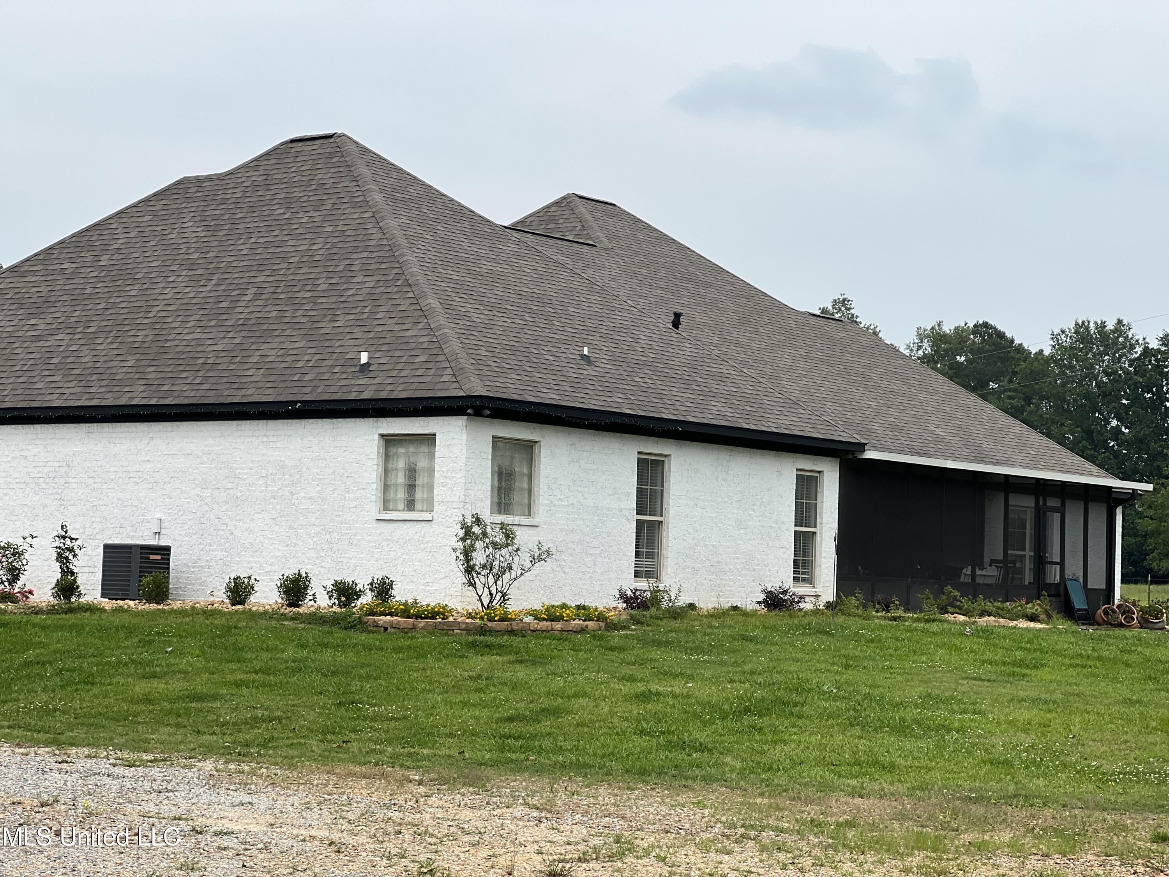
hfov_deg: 25.3
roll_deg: -1.6
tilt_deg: +2.7
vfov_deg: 19.1
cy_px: 438
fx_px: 2600
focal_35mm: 77
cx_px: 584
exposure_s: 1/803
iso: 32
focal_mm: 9
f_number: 2.8
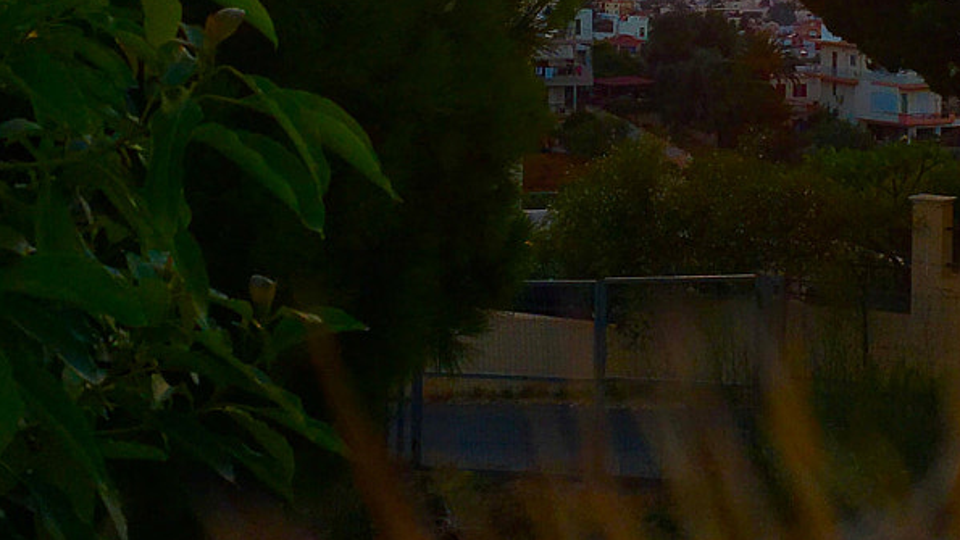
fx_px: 2164
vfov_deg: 14.0
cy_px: 5
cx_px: 695
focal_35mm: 85
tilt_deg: -0.4
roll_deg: -1.0
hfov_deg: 24.8
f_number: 2.2
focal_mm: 4.15
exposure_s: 1/545
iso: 25
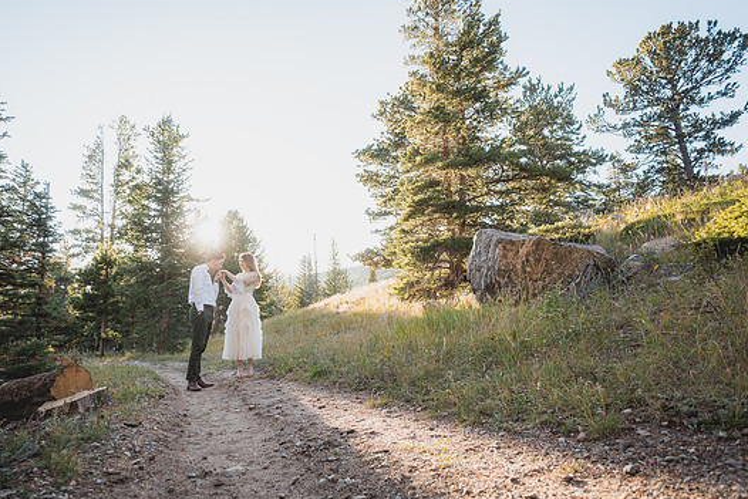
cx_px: 343
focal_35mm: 20
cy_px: 254
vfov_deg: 62.0
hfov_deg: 83.8
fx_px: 416
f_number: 2.8
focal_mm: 18
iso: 200
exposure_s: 1/640
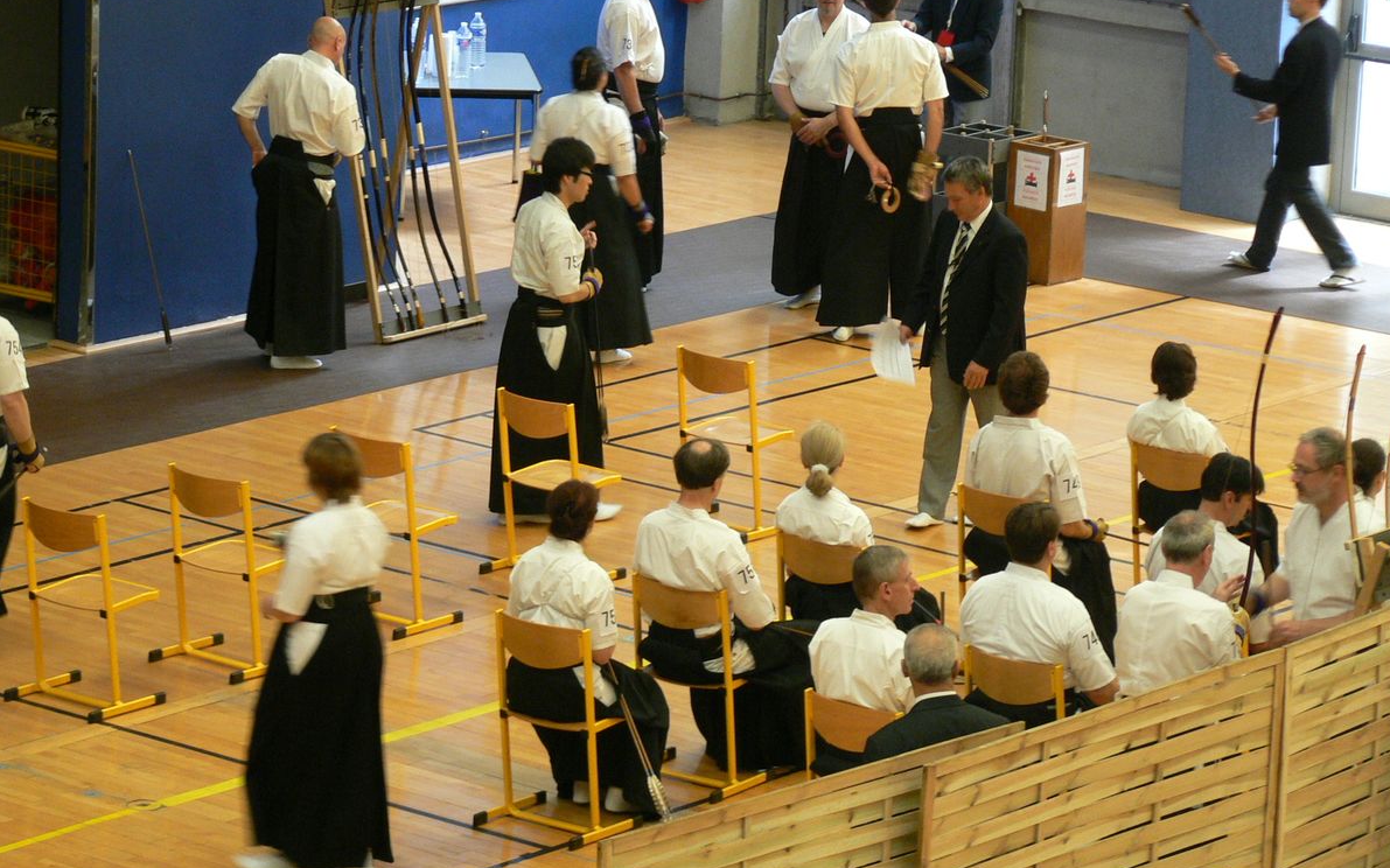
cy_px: 379
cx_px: 699
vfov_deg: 8.4
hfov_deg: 13.3
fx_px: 5947
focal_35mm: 157
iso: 200
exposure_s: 1/30
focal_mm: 24.6
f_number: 3.3
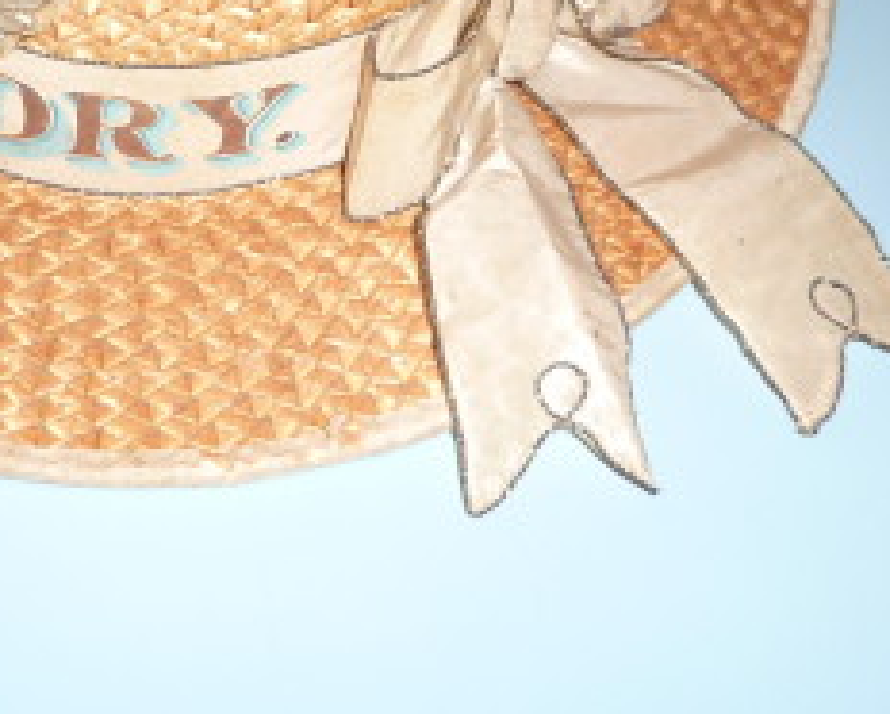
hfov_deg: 29.3
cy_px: -111
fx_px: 1661
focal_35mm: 63
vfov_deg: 22.6
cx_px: 176
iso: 100
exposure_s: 1/30
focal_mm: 4.1
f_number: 3.3
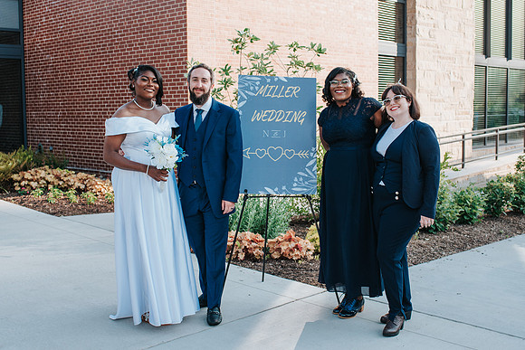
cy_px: 164
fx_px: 651
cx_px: 260
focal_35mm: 45
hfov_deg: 43.9
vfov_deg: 30.1
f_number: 4
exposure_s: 1/1000
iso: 360
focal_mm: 35
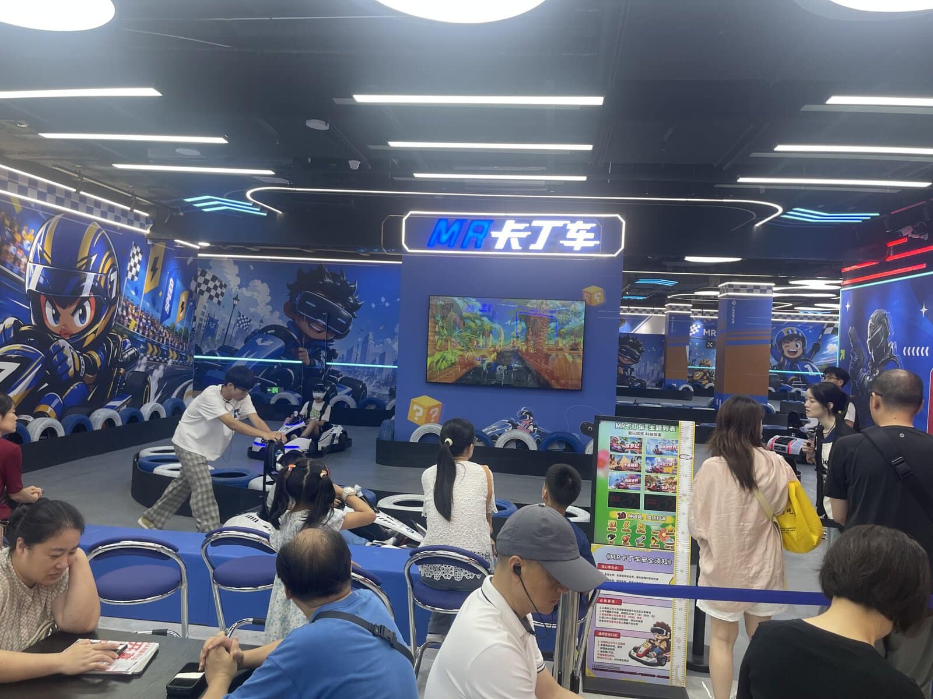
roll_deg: -2.7
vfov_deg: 54.9
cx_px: 466
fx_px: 674
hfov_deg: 69.4
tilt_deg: -1.1
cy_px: 350
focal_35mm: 25
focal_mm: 5.1
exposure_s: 1/100
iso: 64
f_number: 1.6
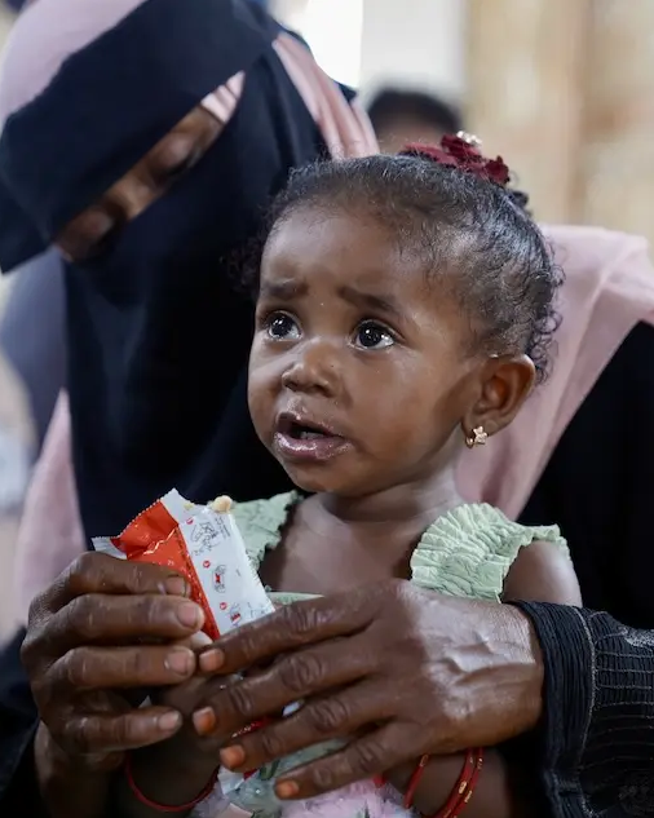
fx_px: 2033
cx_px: 323
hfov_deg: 18.3
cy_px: 411
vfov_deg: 22.8
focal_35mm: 84
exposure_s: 1/125
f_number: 2.8
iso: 640
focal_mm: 59
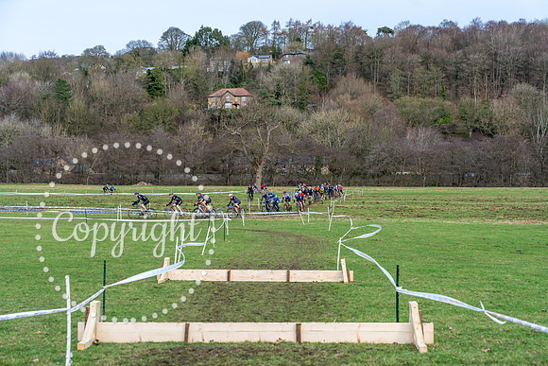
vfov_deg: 25.3
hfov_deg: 37.2
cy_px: 183
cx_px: 274
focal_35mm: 53
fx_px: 814
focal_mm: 52
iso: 640
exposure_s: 1/800
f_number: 4
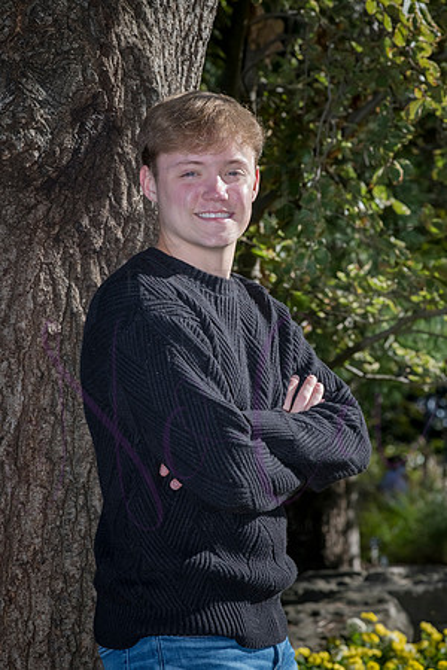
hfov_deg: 11.0
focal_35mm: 125
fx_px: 2328
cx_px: 224
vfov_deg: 16.4
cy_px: 335
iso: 800
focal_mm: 125
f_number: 10
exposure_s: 1/800
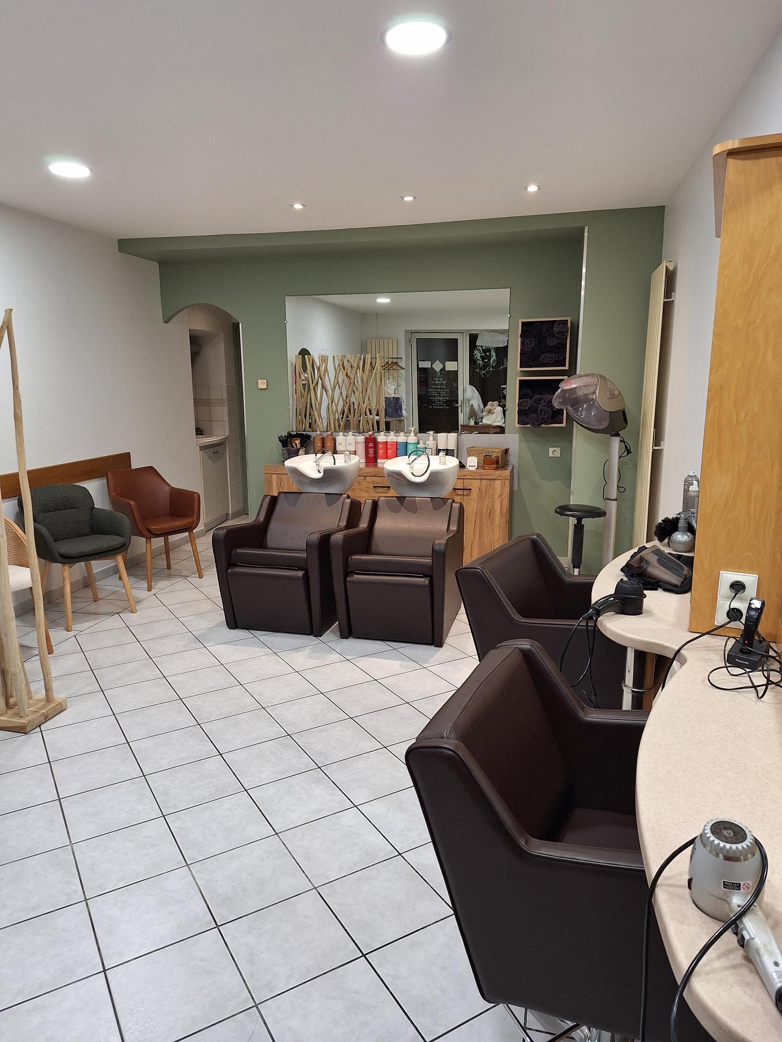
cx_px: 391
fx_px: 693
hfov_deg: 58.9
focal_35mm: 23
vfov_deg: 73.9
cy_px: 521
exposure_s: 1/50
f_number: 1.8
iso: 80
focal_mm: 5.54
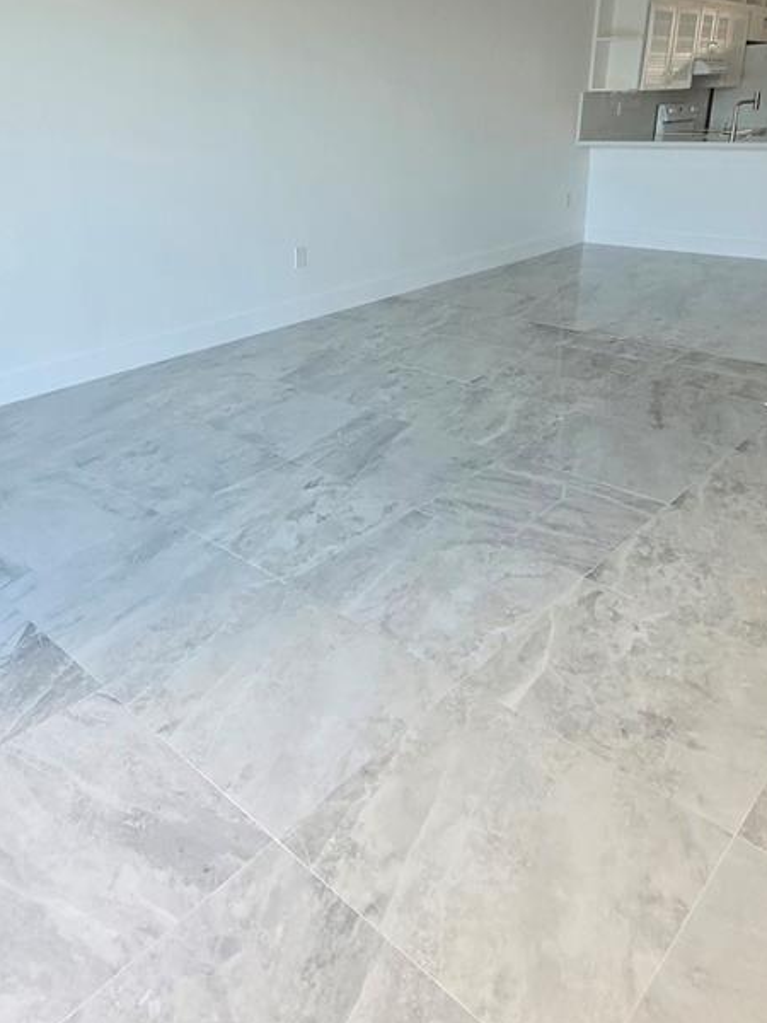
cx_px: 273
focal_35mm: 26
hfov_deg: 52.3
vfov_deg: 66.4
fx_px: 768
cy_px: 389
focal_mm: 1.7
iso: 100
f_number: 2.2
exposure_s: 1/60
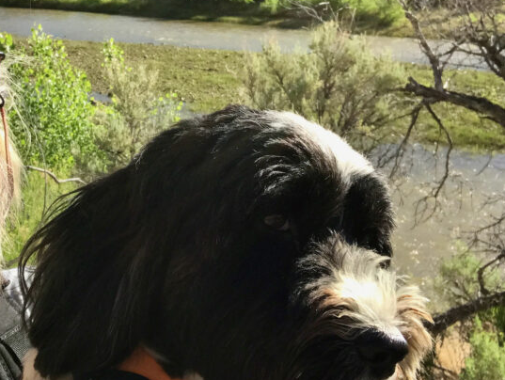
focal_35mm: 61
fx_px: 891
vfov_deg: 23.9
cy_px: 115
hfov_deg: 31.1
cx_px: 126
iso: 25
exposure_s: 1/815
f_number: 2.2
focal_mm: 2.87
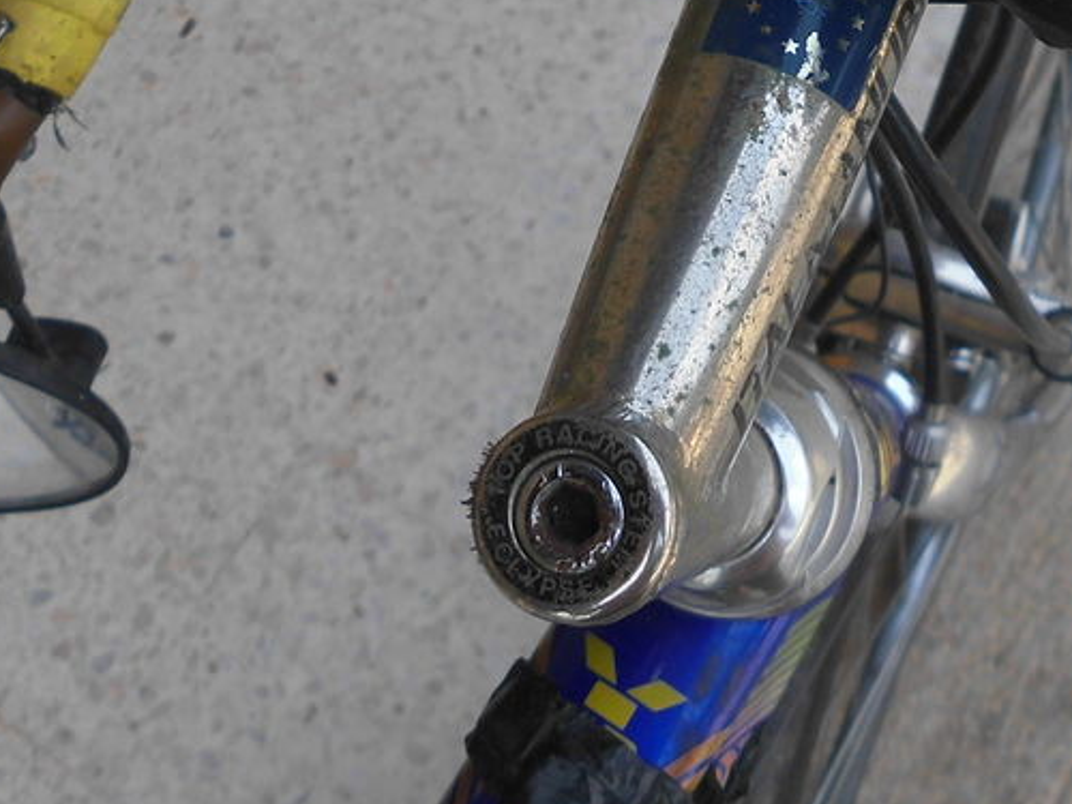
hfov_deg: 36.5
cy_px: 122
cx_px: 701
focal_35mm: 52
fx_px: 1610
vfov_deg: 27.3
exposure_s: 1/250
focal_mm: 4.6
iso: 64
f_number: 3.2
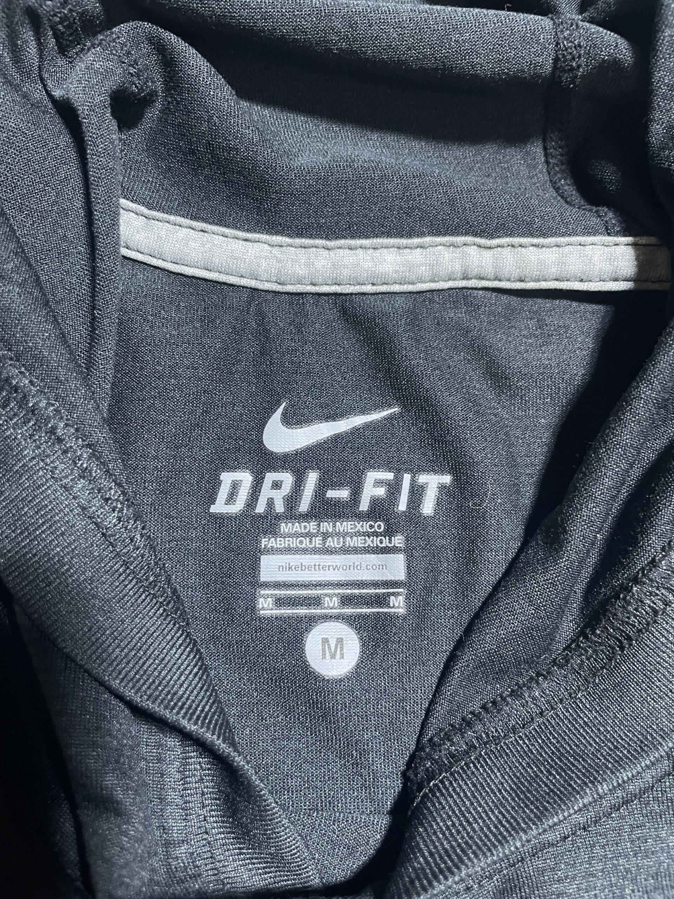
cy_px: 450
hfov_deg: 53.1
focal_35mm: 26
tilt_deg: -46.5
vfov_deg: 67.3
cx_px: 337
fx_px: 675
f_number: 1.6
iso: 200
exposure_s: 1/50
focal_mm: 4.2
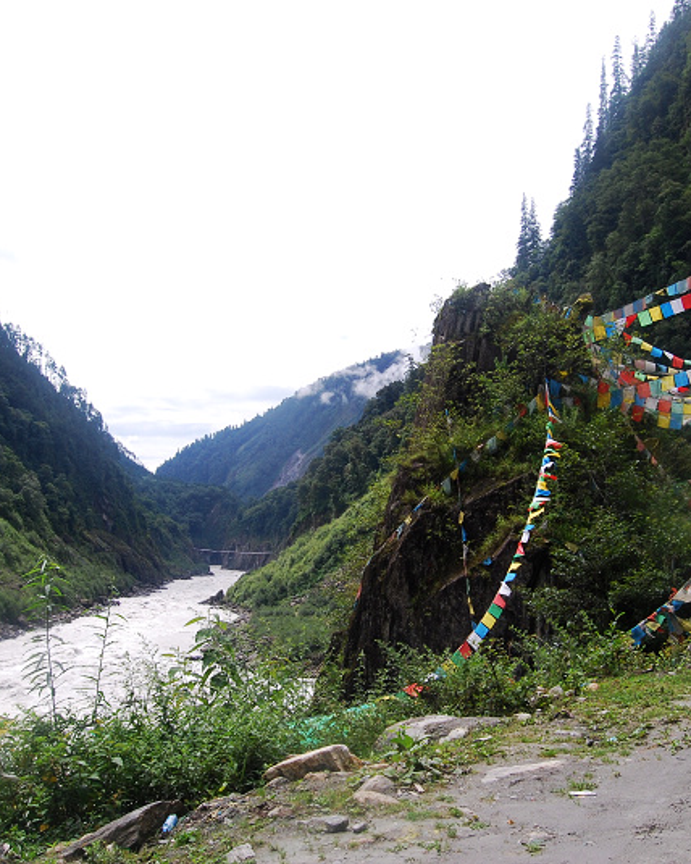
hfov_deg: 39.1
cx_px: 363
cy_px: 432
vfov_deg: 47.9
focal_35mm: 38
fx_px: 971
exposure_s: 1/250
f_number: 10
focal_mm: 18
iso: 200
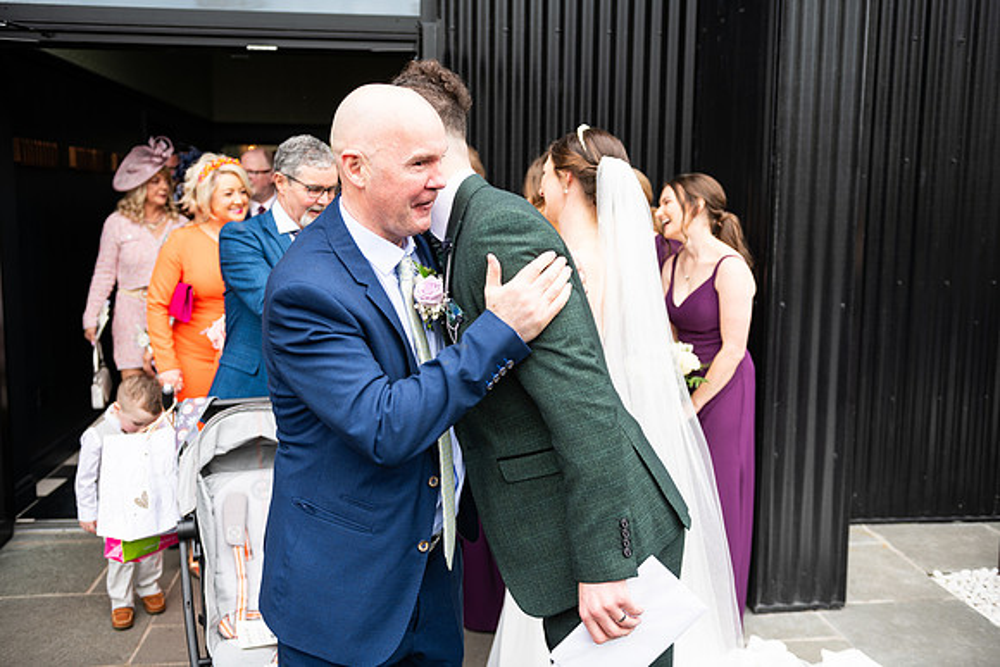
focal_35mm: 36
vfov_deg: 36.9
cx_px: 500
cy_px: 334
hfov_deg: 53.1
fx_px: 1000
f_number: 3.5
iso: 125
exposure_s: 1/200
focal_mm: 36
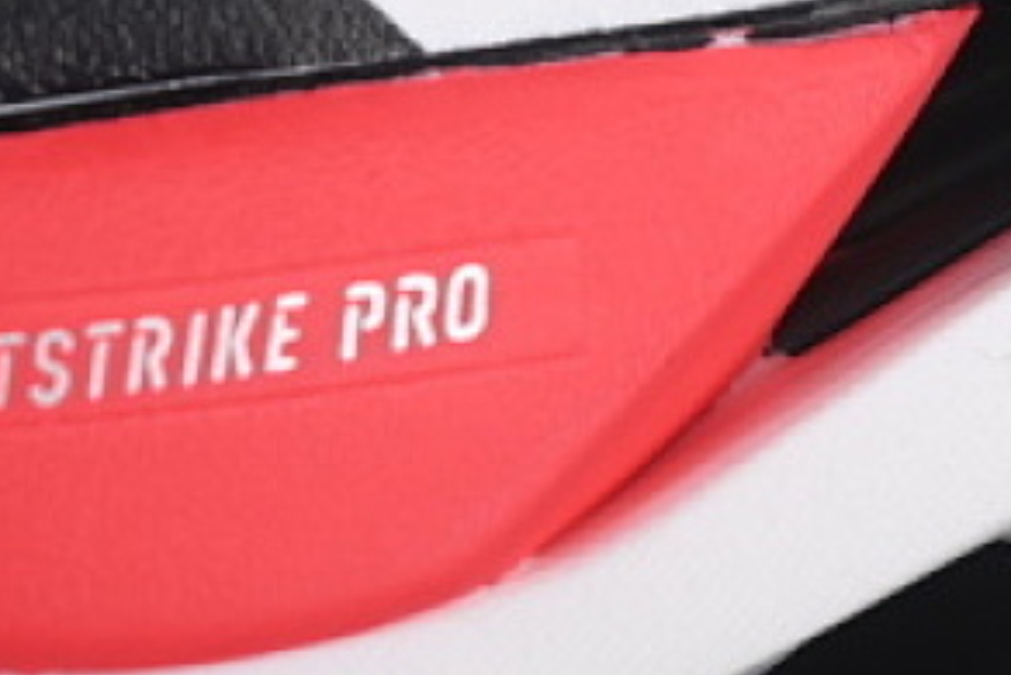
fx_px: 7783
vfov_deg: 4.9
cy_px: -422
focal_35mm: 277
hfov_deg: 7.4
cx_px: 1025
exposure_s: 1/80
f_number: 7.1
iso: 160
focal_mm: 50
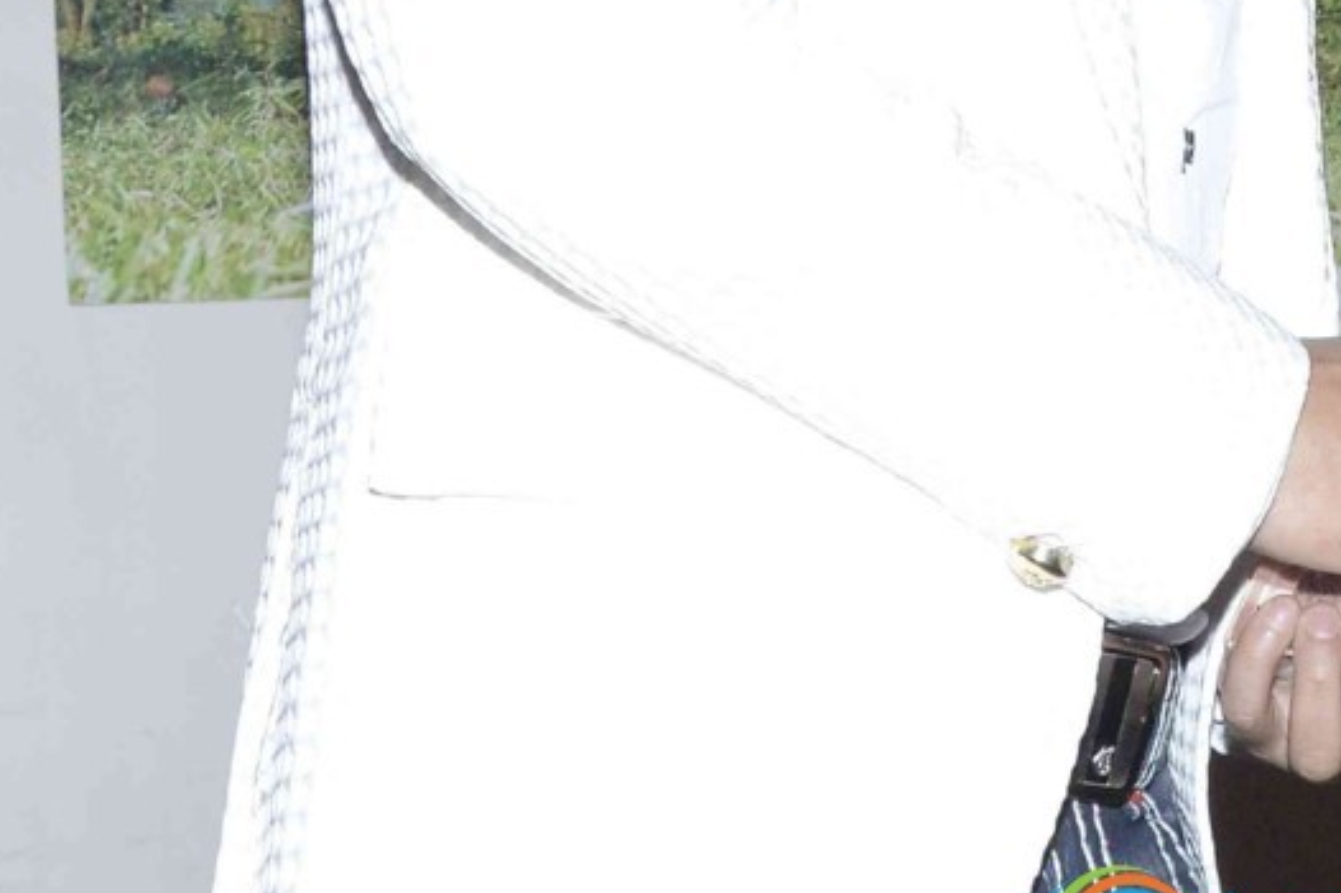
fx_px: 5031
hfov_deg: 14.8
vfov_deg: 10.1
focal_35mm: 135
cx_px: 1471
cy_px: 184
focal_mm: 21
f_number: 8
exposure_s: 1/160
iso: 800
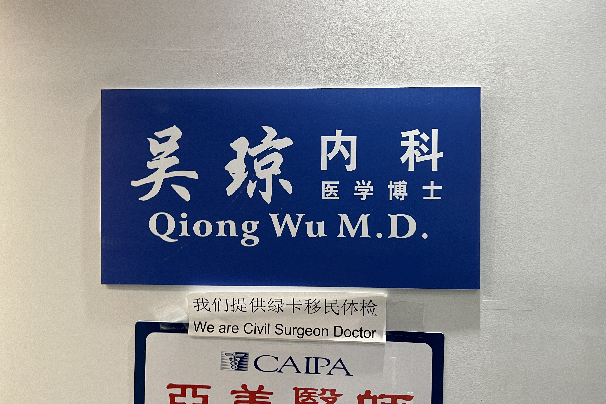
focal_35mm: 28
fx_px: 471
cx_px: 304
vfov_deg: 46.4
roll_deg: -1.0
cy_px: 200
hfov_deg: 65.5
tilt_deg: +0.4
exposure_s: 1/60
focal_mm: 5.7
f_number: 1.5
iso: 125
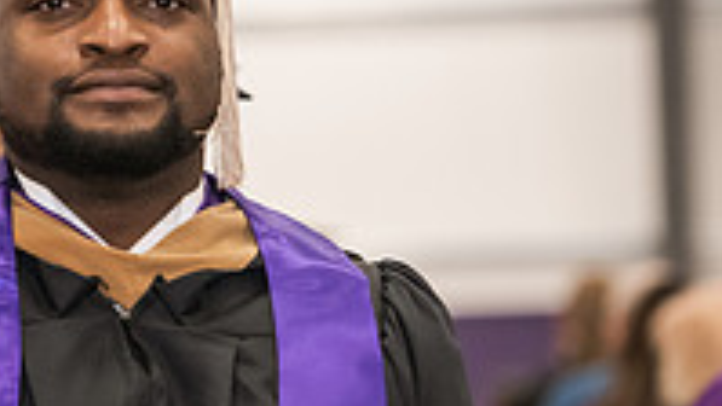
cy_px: 198
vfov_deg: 3.6
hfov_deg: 6.4
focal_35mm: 336
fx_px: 6433
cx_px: 91
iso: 2000
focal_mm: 110
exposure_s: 1/200
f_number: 3.2
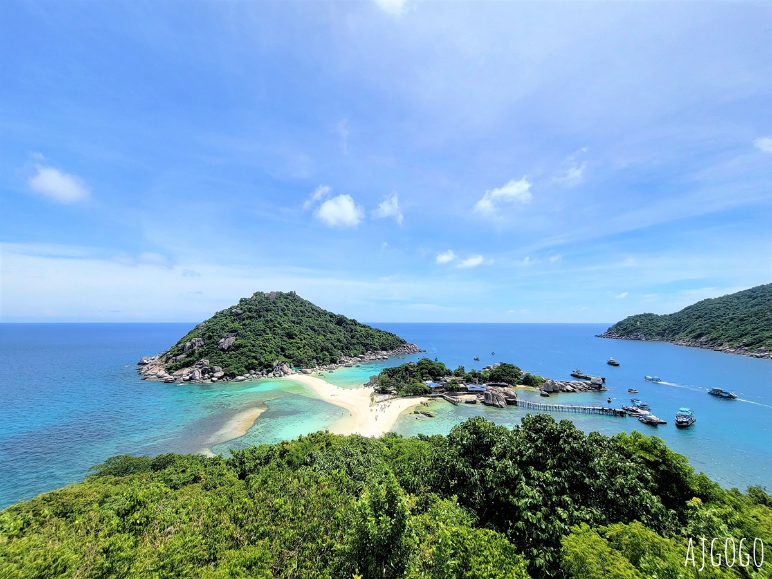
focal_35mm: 13
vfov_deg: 89.9
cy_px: 290
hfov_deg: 106.2
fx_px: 290
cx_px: 386
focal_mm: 2.2
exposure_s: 1/2314
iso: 50
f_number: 2.2
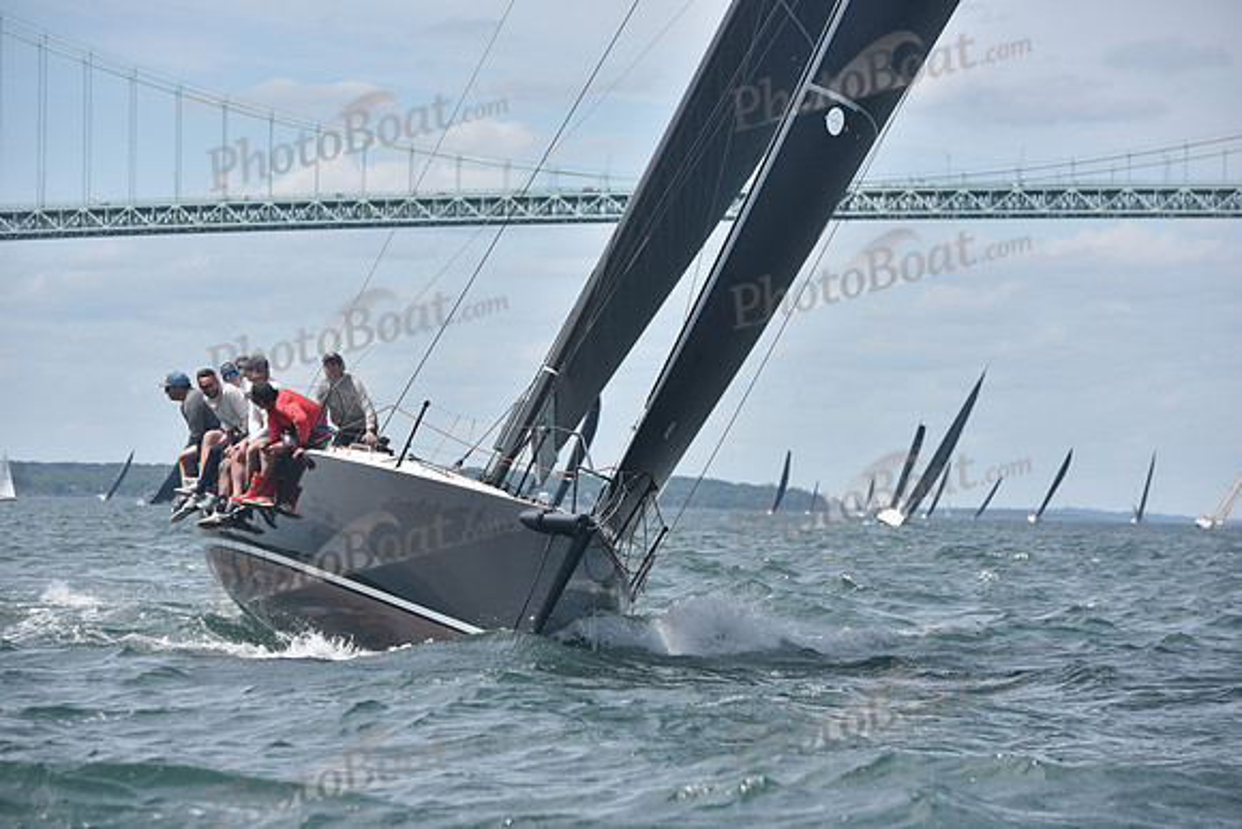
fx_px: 5521
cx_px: 621
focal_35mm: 160
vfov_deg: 8.6
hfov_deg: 12.8
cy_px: 414
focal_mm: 160
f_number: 7.1
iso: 320
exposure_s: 1/800
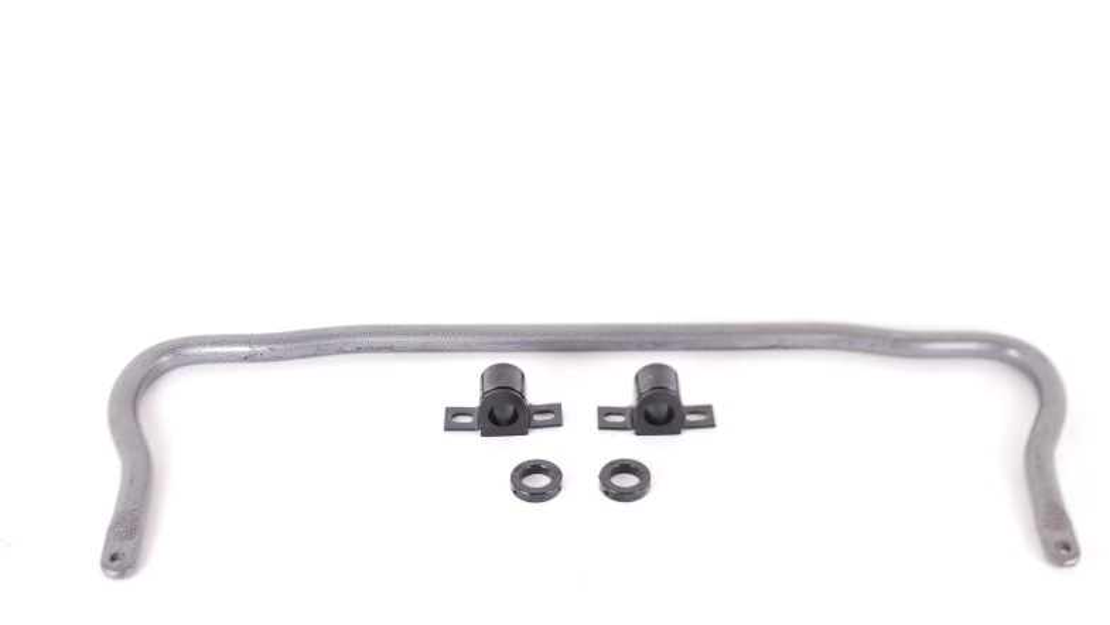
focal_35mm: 47
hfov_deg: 44.1
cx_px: 554
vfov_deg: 25.7
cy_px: 350
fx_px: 1370
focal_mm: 29
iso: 200
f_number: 4.8
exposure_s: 1/60
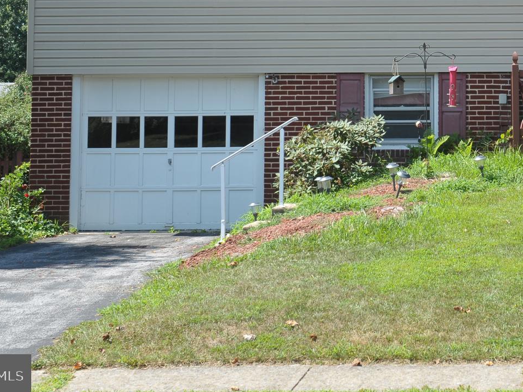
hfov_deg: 19.5
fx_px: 1496
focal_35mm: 99
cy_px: 21
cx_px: 471
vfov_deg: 14.7
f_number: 7.1
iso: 200
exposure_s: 1/200
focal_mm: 48
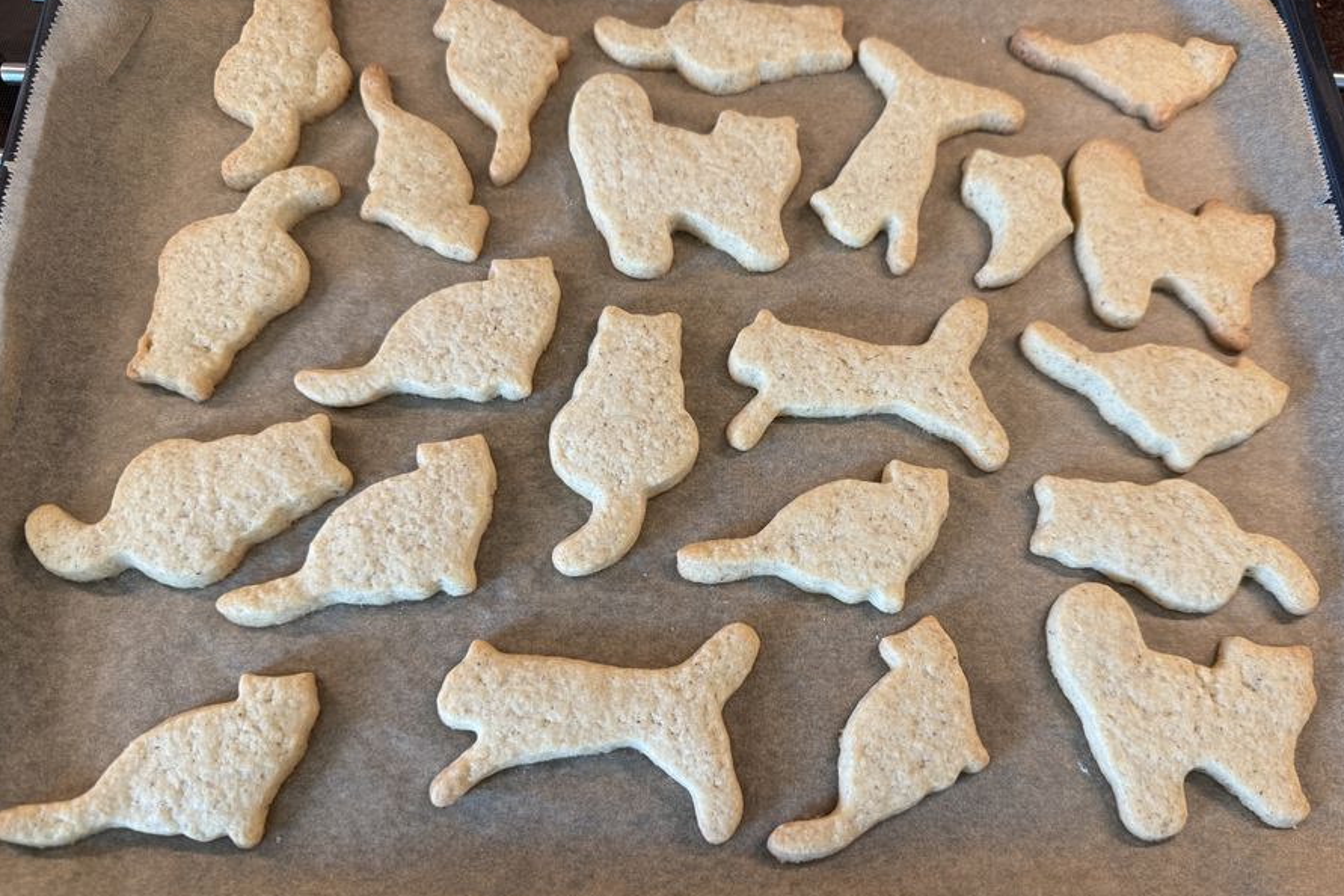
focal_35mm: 28
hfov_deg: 65.4
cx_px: 729
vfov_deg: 46.4
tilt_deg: -67.2
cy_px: 483
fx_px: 1045
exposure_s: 1/77
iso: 200
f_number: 1.78
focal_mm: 6.76
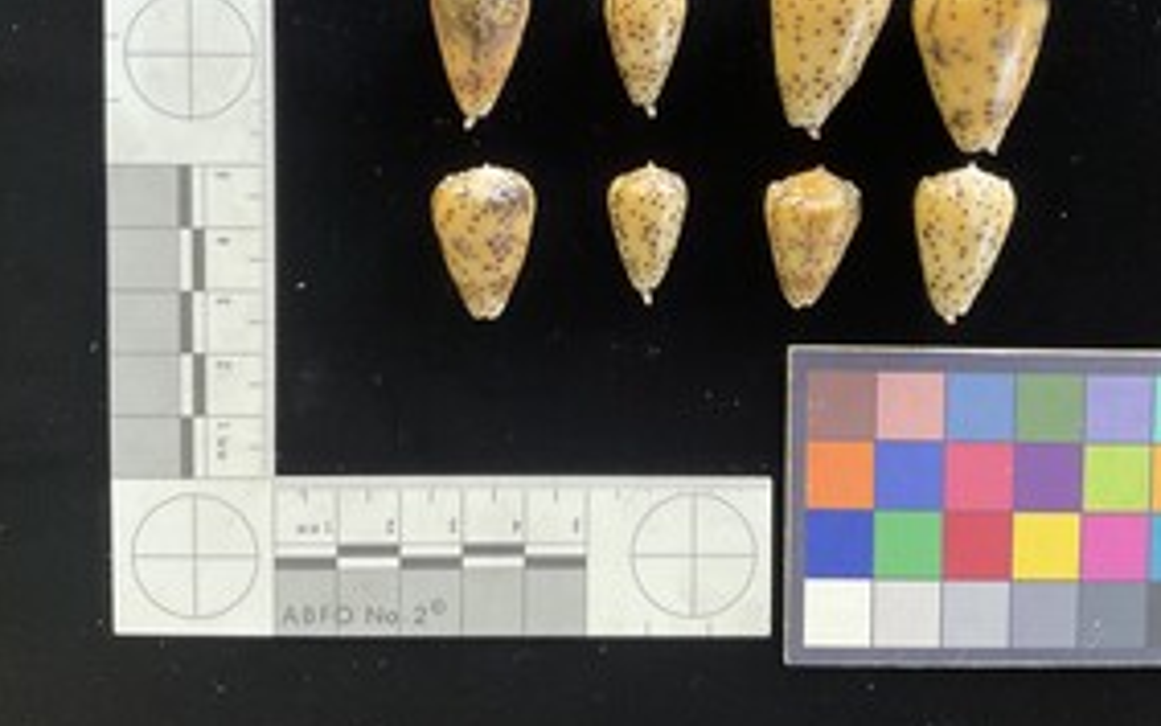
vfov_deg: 33.1
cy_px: 203
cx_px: 640
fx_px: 1203
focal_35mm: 38
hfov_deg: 51.4
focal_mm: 3
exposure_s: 1/60
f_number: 1.8
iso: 200
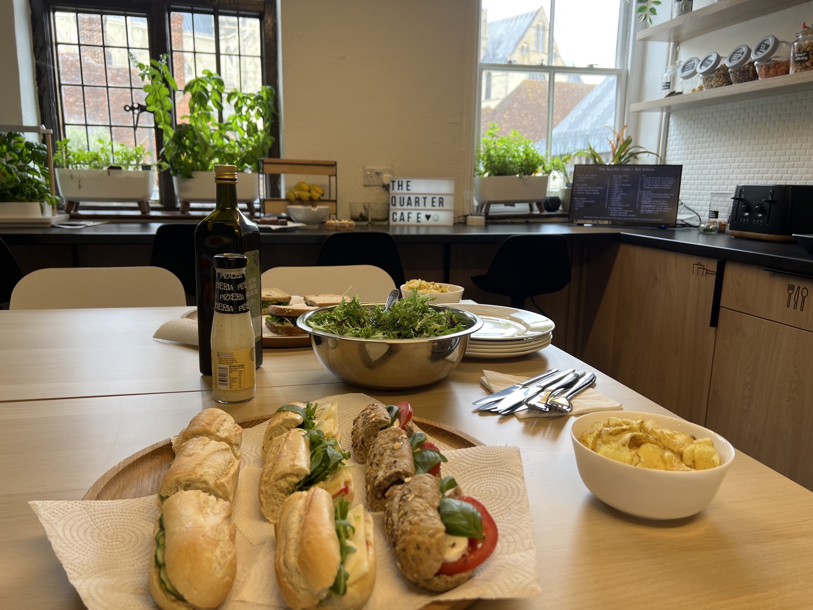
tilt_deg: -11.3
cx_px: 406
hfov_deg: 67.3
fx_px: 611
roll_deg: -1.3
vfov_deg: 53.1
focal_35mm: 26
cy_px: 305
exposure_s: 1/145
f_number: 1.5
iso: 32
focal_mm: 5.7
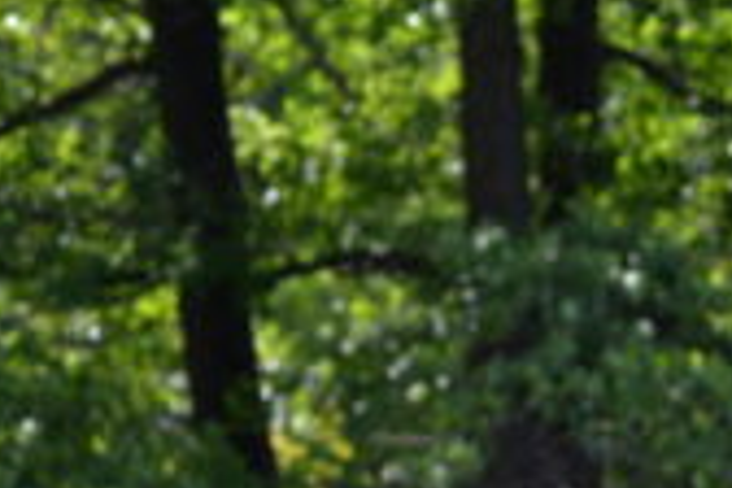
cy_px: 1135
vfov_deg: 3.8
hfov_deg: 5.5
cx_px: 2057
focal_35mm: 357
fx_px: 7258
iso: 200
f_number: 7.1
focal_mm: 50
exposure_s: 1/200
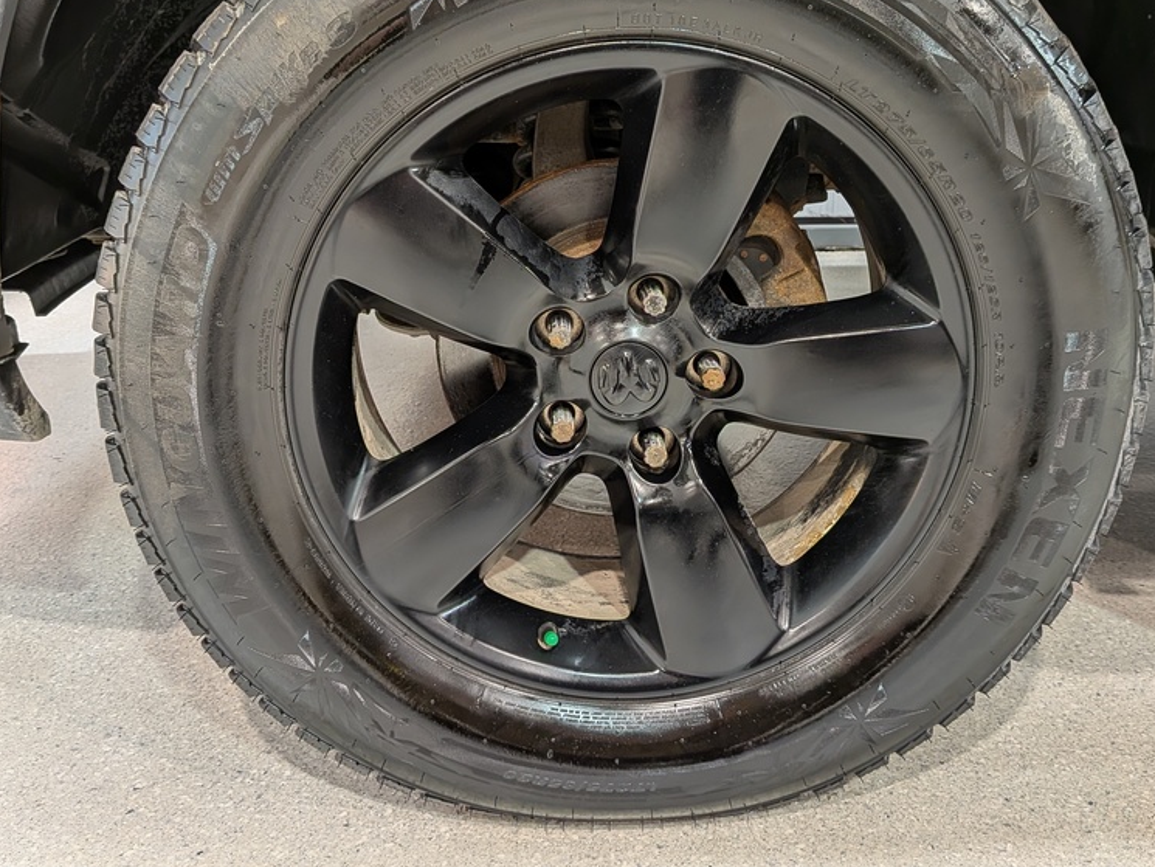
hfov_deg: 55.3
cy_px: 329
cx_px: 617
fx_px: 1101
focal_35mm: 33
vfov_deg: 42.7
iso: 57
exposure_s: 1/30
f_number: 1.7
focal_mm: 4.53
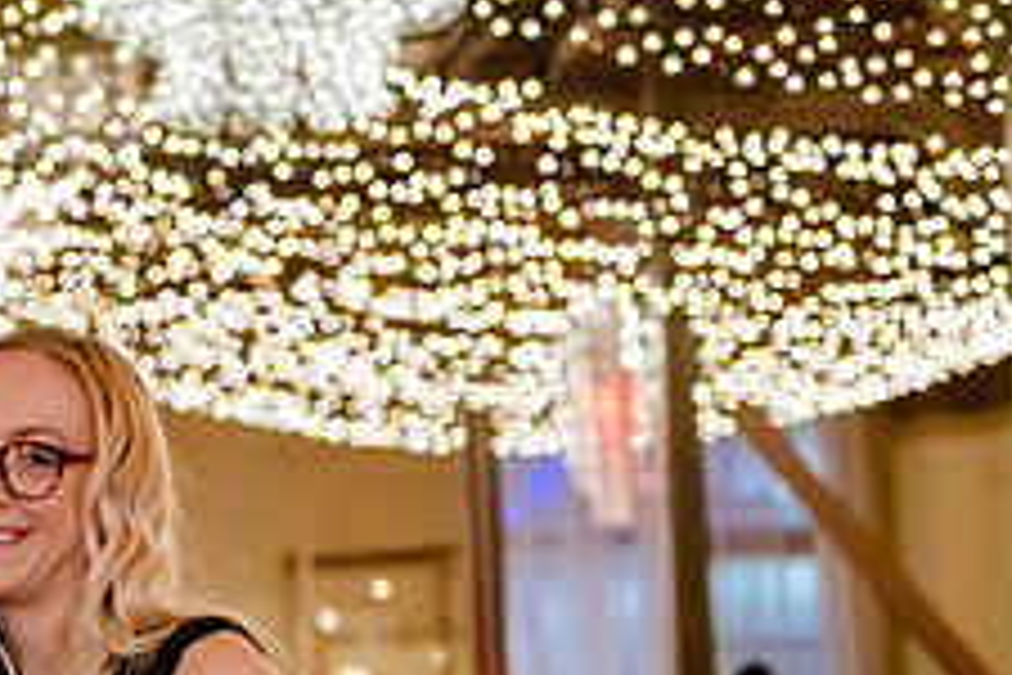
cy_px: 479
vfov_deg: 10.6
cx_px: -108
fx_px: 3626
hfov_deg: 15.5
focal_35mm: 129
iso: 3200
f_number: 2.8
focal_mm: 50
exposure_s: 1/80
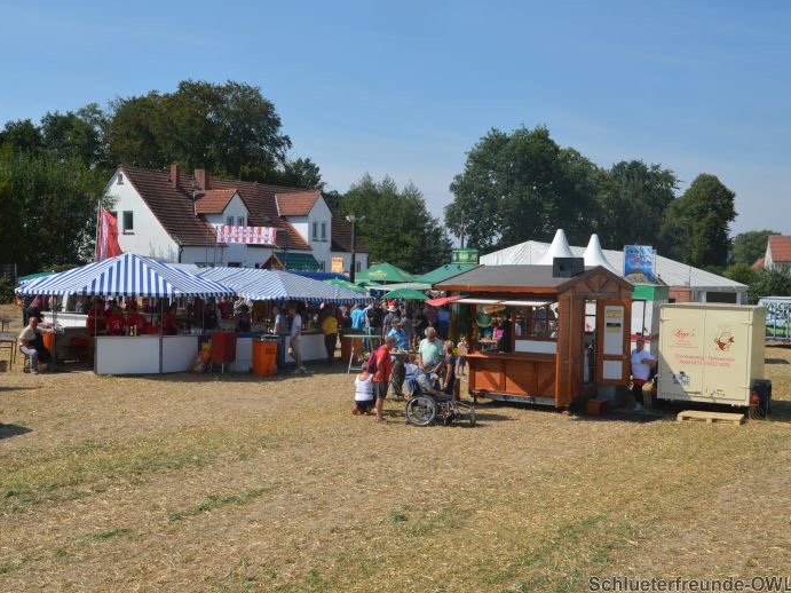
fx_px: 914
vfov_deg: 35.9
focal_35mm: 40
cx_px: 387
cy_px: 301
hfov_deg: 46.8
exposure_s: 1/320
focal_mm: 24
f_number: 9
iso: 100
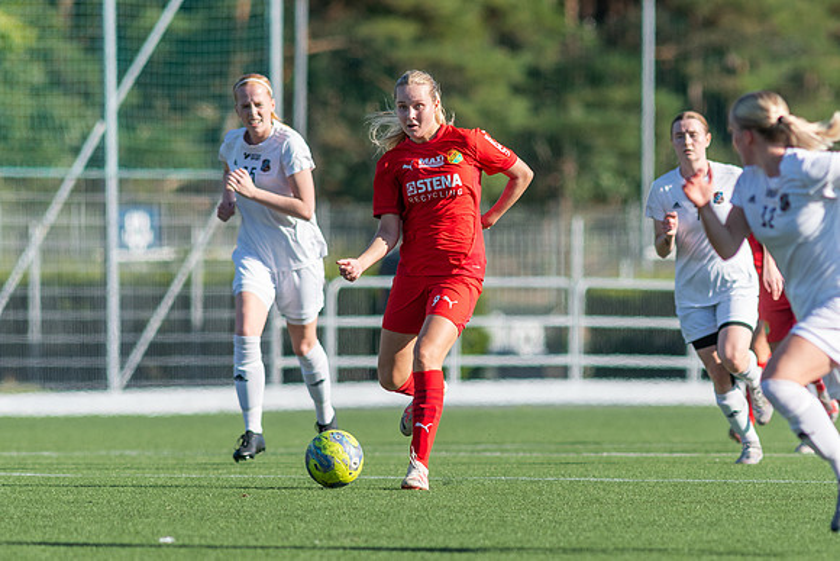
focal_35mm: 600
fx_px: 14003
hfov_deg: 3.4
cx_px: 420
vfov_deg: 2.3
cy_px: 280
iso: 180
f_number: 3.5
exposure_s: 1/1600
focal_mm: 300
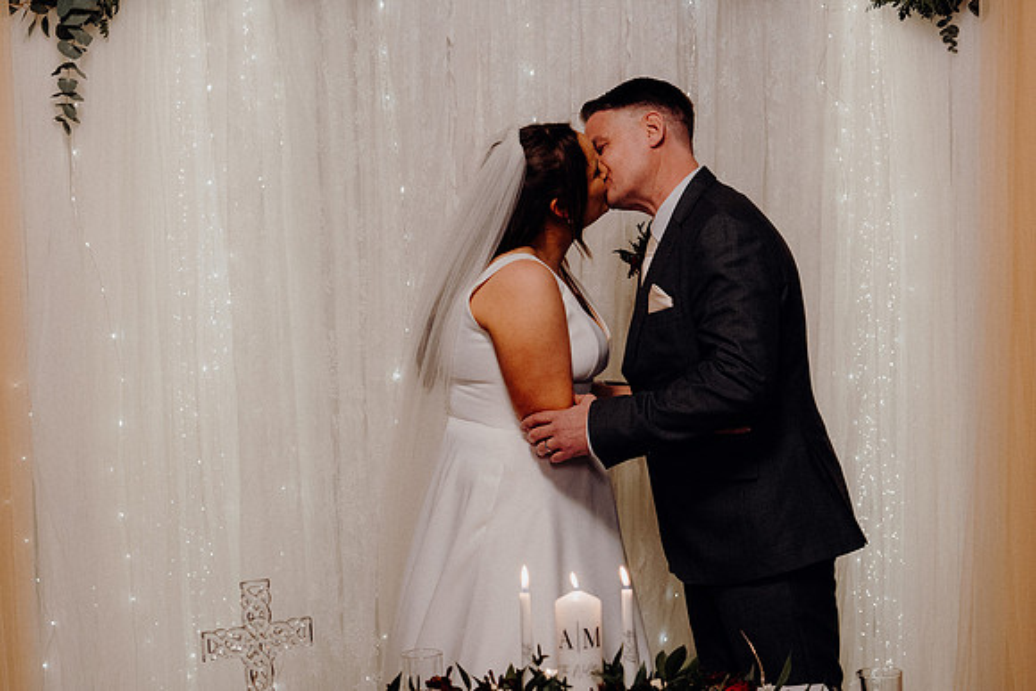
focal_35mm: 70
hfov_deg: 28.8
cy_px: 346
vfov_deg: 19.5
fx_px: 2015
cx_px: 518
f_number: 3.5
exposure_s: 1/160
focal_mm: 47
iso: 1600
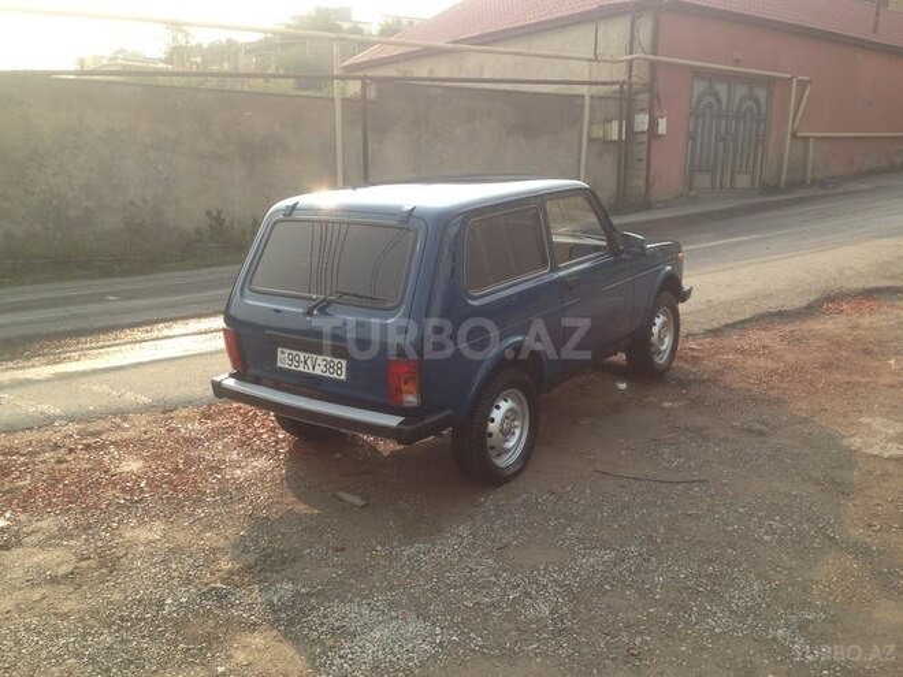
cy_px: 338
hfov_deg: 55.4
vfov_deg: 42.9
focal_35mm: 33
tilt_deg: -9.8
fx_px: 861
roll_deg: -3.5
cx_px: 452
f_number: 2.4
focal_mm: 4.12
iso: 50
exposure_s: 1/484
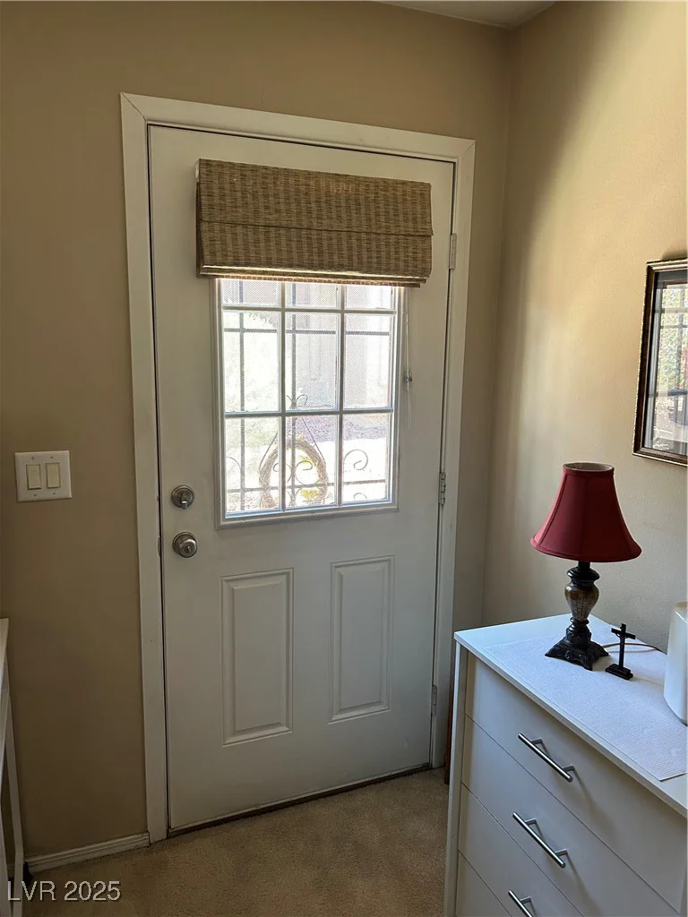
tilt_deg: -9.6
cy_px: 458
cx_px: 344
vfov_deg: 67.3
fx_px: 689
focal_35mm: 26
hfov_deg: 53.1
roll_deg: -0.5
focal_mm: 5.7
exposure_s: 1/60
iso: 160
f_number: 1.5
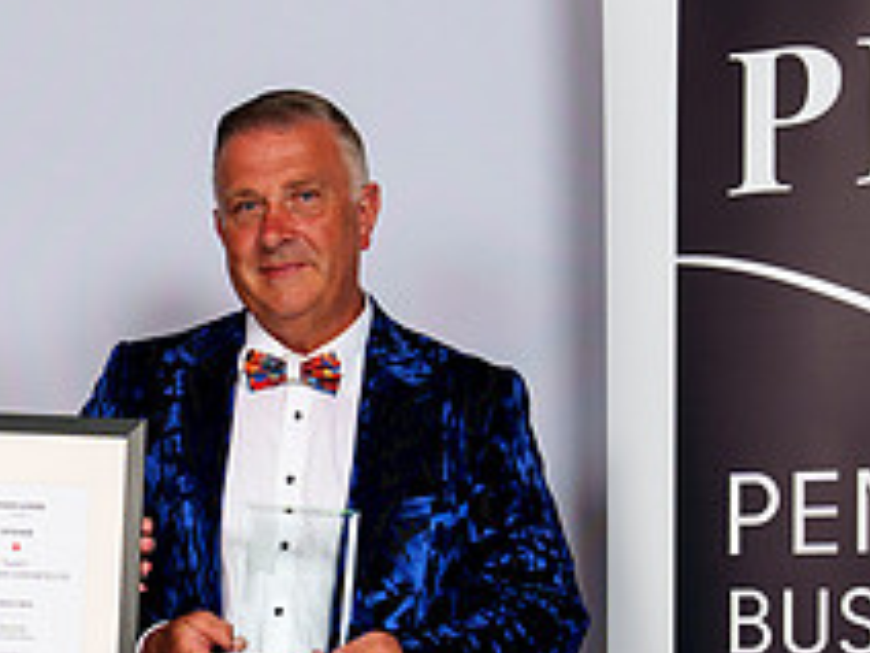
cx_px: 69
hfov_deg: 16.7
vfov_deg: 12.5
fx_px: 2915
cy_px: 723
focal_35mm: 116
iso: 100
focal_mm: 34
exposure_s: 1/125
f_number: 8
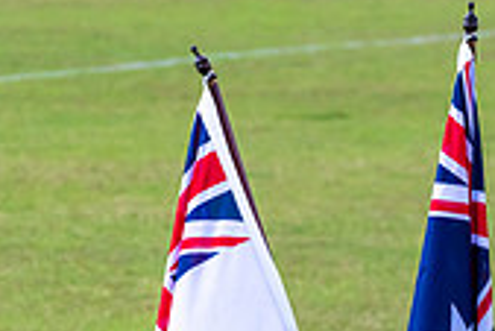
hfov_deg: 2.3
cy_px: 503
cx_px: 770
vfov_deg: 1.6
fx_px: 12220
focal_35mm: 888
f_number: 5.6
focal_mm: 250
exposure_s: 1/1600
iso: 800
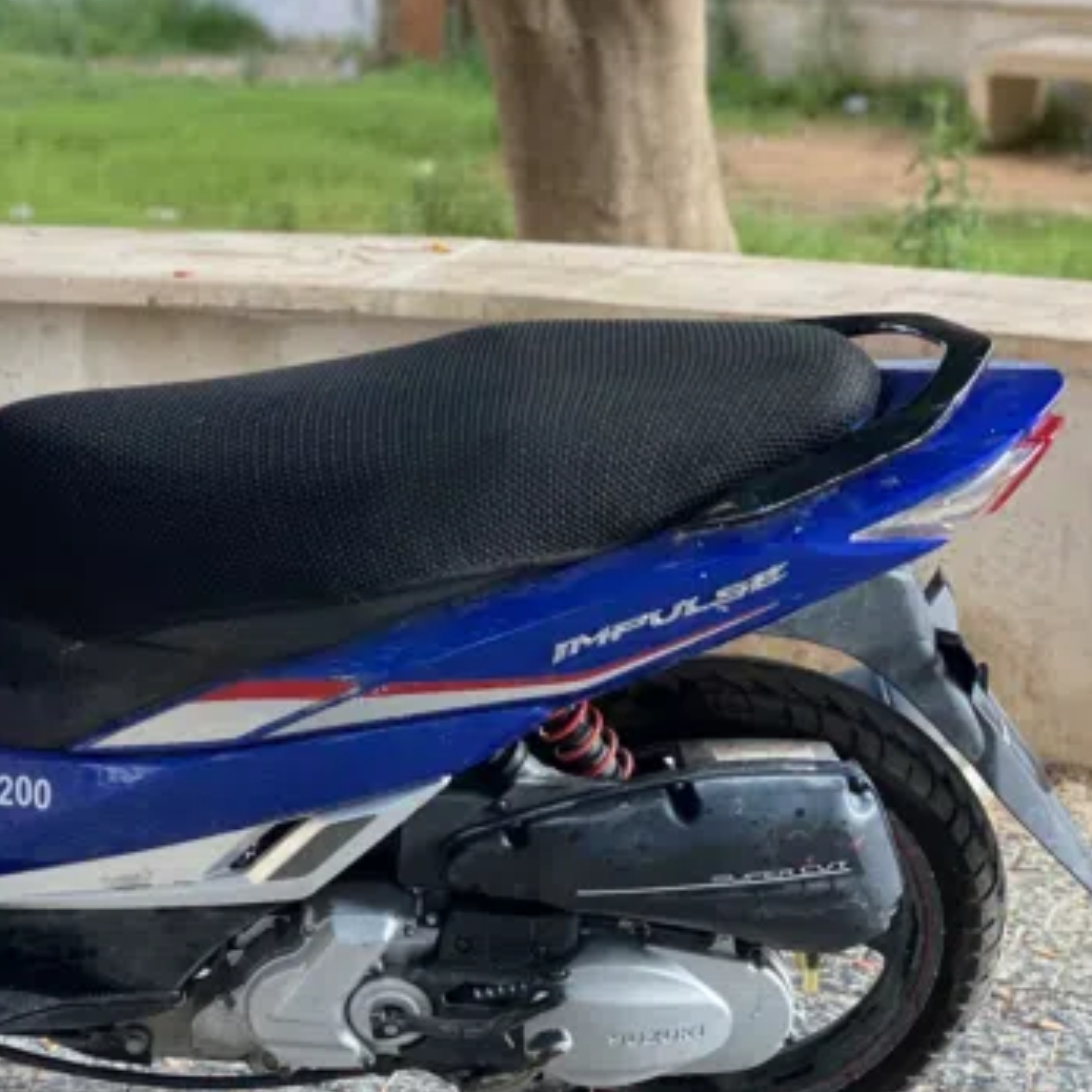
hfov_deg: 20.0
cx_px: 110
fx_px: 3034
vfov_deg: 20.4
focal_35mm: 85
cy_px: 505
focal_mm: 6
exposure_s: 1/122
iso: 125
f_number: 2
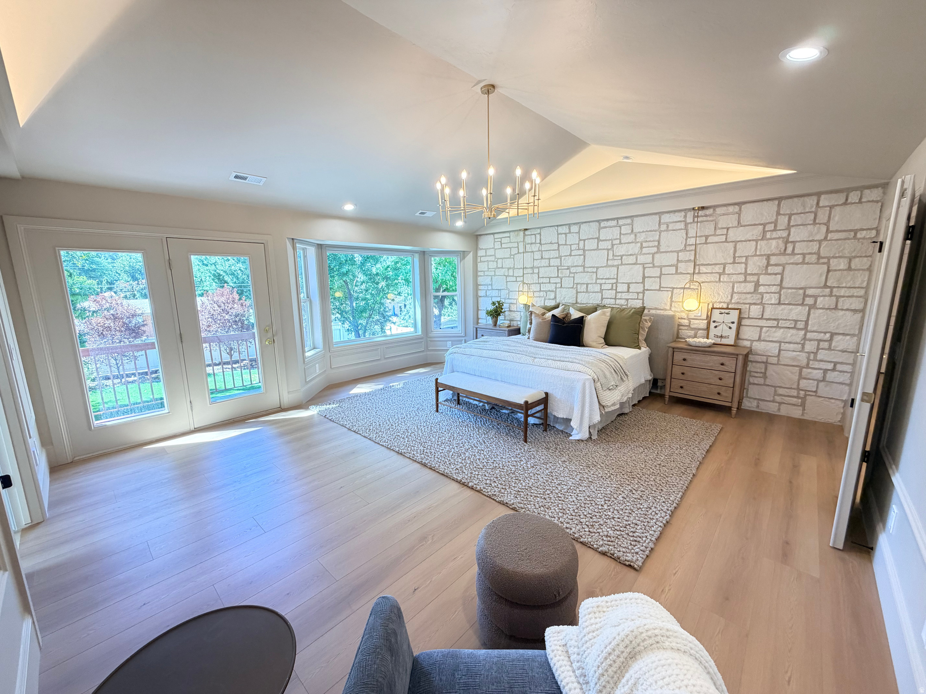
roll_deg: +1.1
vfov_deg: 85.7
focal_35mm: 14
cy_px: 347
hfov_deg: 102.1
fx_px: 375
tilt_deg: -10.5
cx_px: 463
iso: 250
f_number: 2.2
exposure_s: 1/60
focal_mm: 2.22
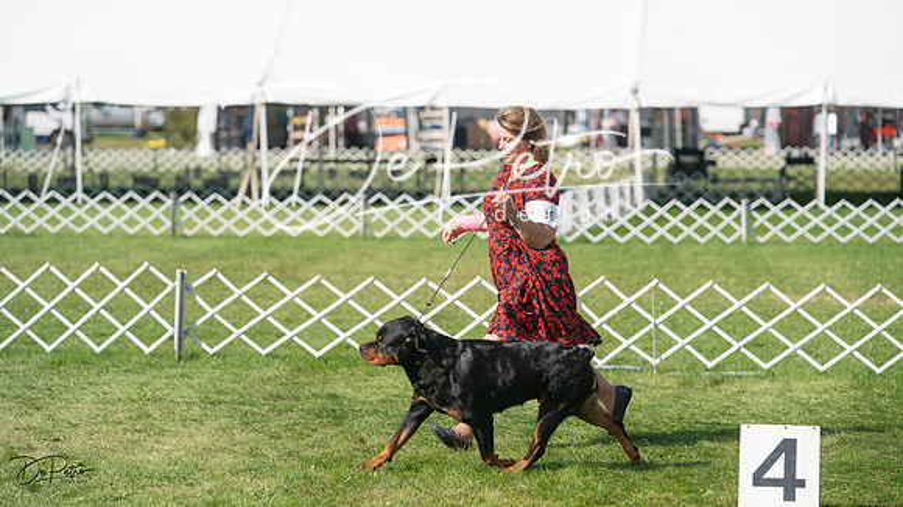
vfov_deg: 9.9
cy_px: 254
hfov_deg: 17.5
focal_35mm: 123
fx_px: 2934
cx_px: 452
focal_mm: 117
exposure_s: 1/1600
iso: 125
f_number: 3.5
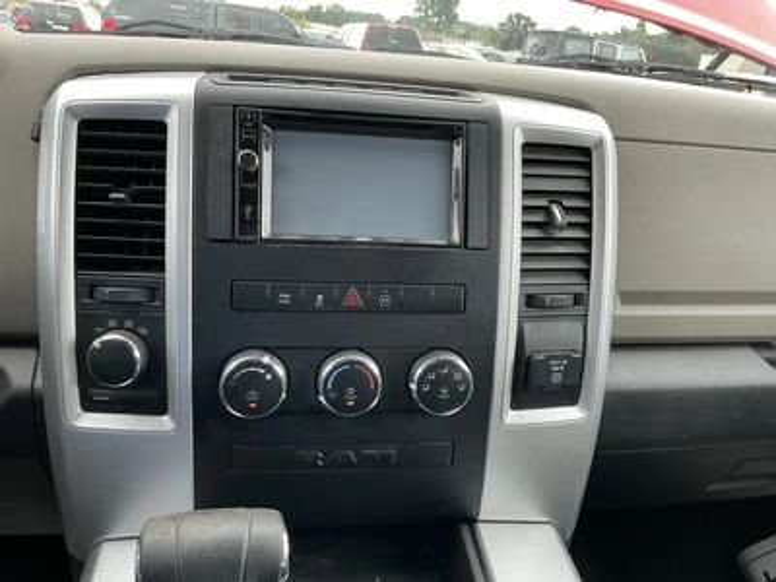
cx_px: 388
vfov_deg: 49.7
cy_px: 291
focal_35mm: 28
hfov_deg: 63.4
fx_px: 628
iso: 64
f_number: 1.8
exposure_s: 1/122
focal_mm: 3
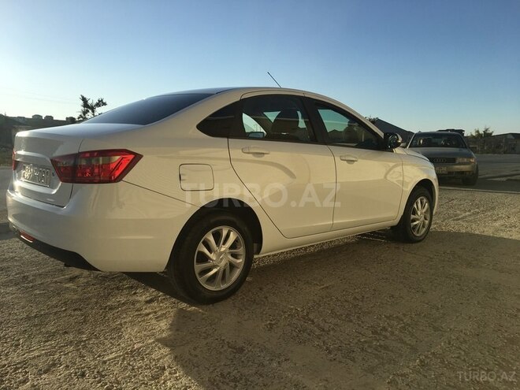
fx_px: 436
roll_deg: +0.5
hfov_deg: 61.7
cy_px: 195
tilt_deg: -3.6
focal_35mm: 29
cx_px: 260
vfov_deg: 48.2
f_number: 2.2
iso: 25
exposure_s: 1/1709
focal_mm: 4.15
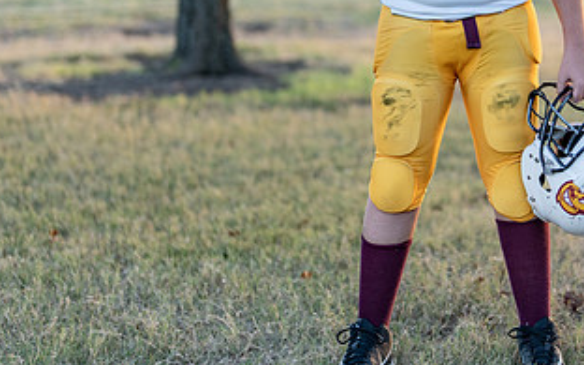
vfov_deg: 11.4
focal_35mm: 114
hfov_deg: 18.1
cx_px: 472
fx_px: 1814
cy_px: 37
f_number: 1.2
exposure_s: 1/500
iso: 160
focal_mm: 50
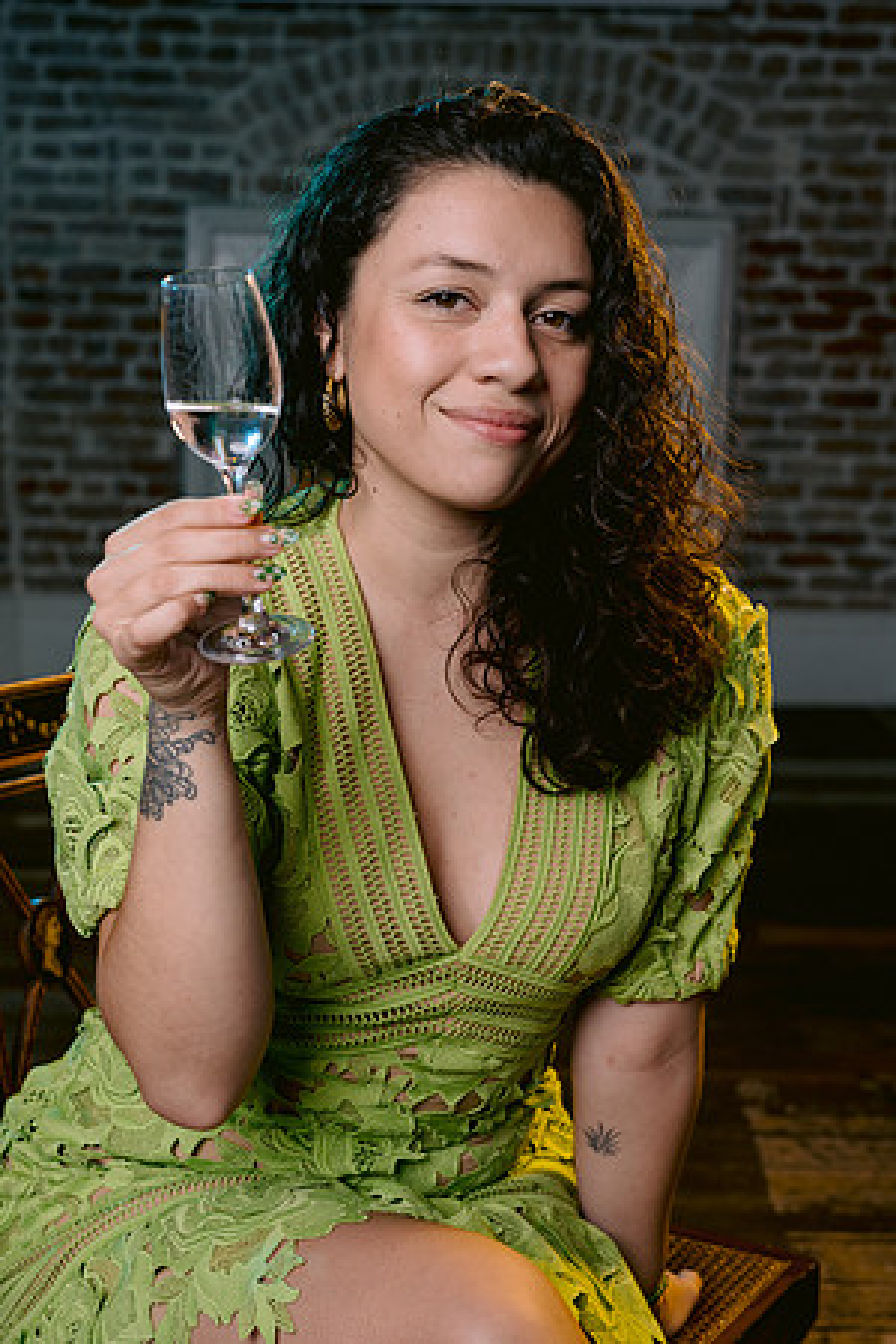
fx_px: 1867
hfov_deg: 27.0
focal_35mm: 50
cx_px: 448
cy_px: 672
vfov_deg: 39.6
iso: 200
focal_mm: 50
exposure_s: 1/125
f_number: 5.6
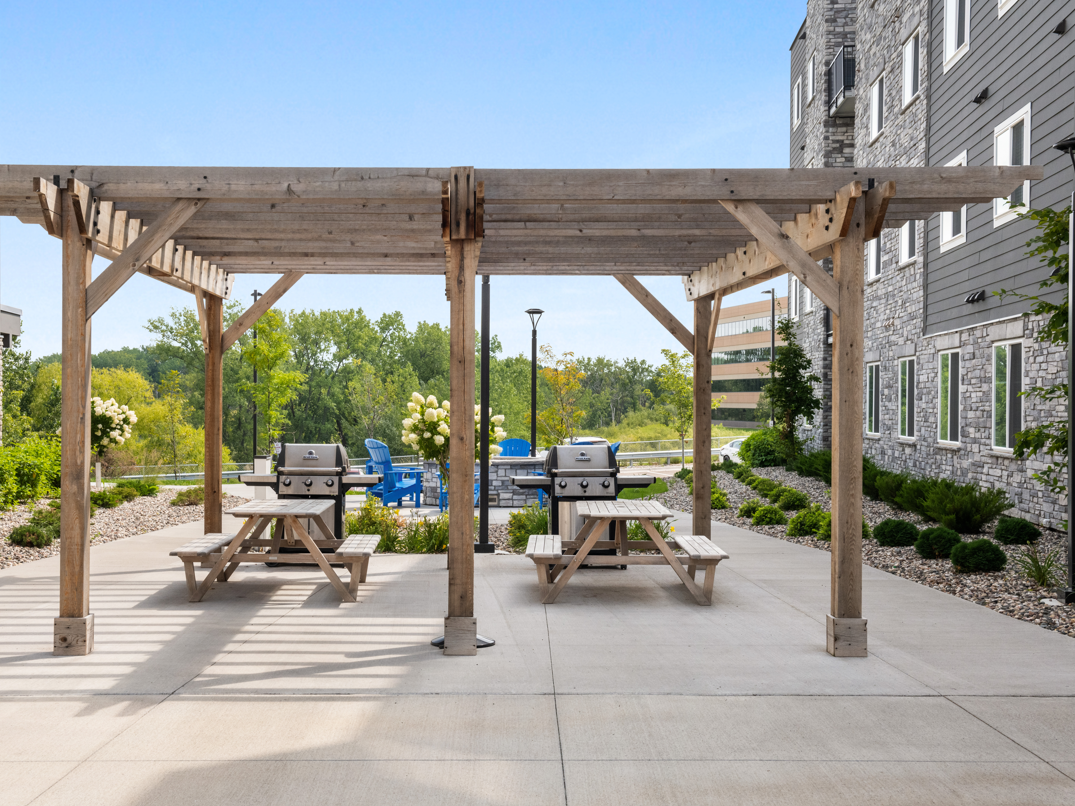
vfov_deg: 32.9
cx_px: 472
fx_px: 1366
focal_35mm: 44
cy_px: 409
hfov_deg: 42.9
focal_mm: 40
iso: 400
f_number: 11
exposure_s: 1/125
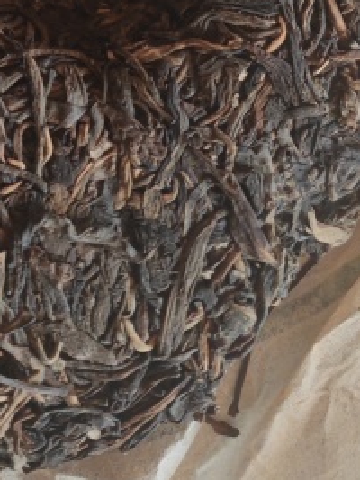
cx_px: -45
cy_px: -211
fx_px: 1499
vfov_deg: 16.8
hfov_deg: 13.4
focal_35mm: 108
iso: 400
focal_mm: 5.52
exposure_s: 1/50
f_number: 1.95
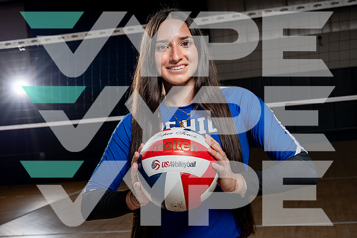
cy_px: 119
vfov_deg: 24.6
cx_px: 178
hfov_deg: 36.2
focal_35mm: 55
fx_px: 546
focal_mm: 55
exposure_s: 1/250
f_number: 8
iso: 100
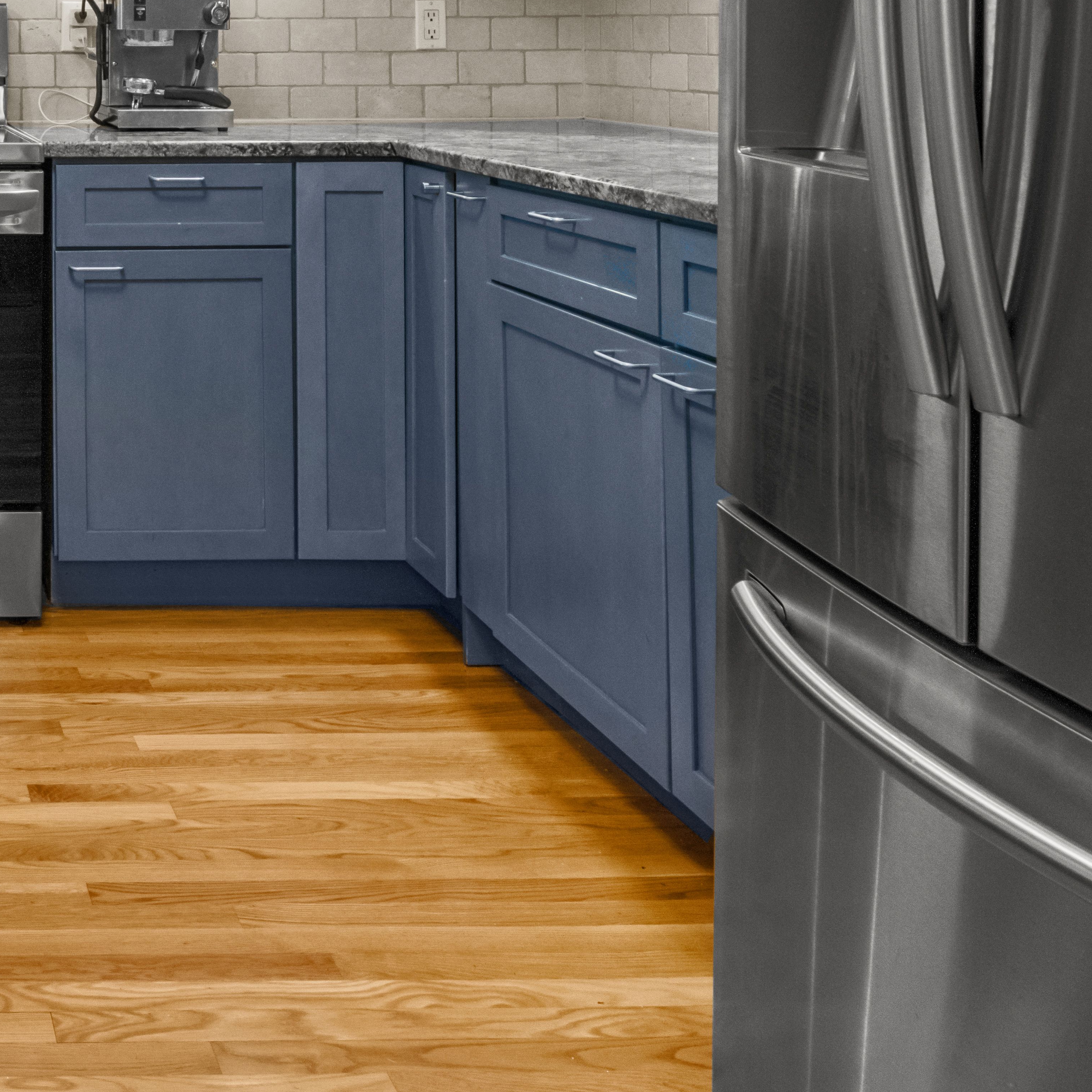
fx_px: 1644
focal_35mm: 46
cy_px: 12
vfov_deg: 33.7
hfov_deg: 31.7
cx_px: -164
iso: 3200
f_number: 11
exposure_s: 1/6
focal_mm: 17.4
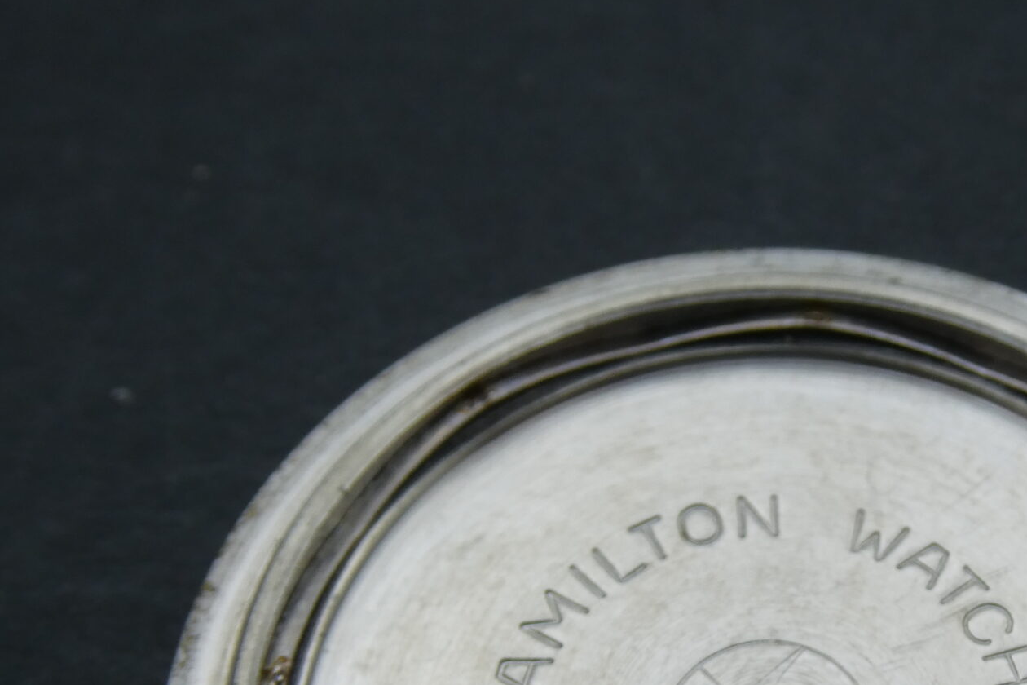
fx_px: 2653
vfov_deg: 14.4
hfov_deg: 21.7
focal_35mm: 93
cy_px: 735
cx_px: 769
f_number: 3.9
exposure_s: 1/320
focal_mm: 7.8
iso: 80
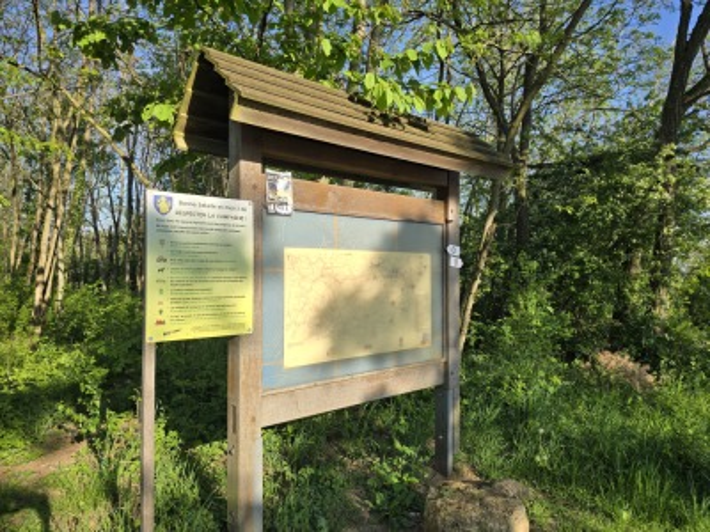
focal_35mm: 23
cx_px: 355
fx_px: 472
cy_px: 266
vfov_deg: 58.9
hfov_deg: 73.9
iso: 12
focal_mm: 6.3
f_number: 1.7
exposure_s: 1/522
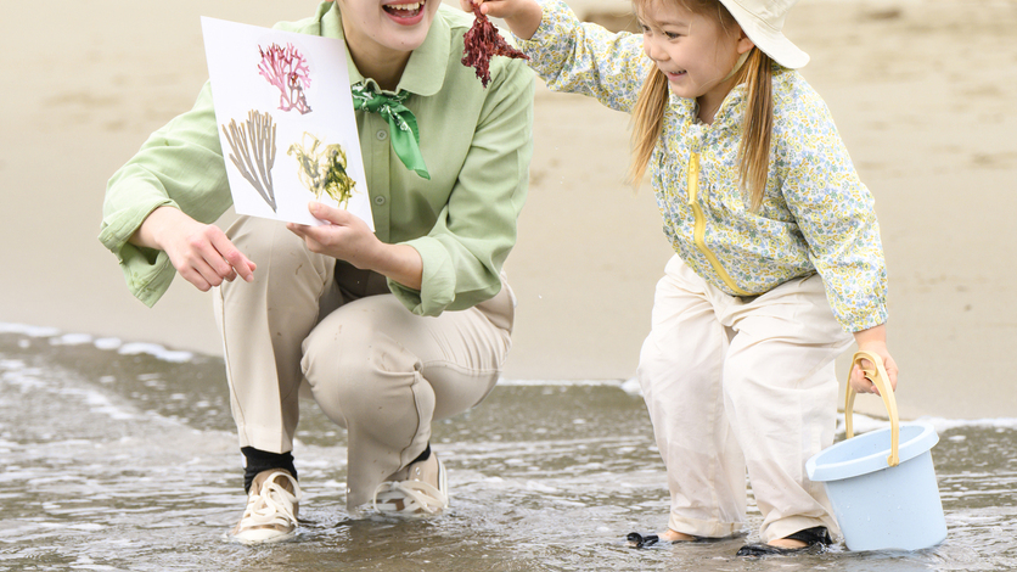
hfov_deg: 11.5
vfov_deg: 6.5
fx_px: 5069
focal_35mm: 188
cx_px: 494
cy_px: 165
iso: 320
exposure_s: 1/1000
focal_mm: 120
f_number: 5.6
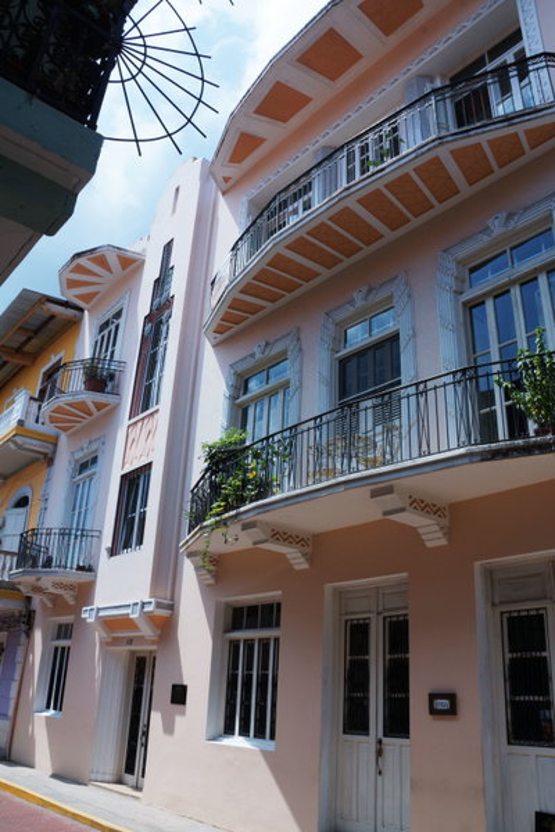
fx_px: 624
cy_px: 416
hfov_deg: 47.9
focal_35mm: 27
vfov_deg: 67.4
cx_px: 278
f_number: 18
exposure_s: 1/25
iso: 100
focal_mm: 18
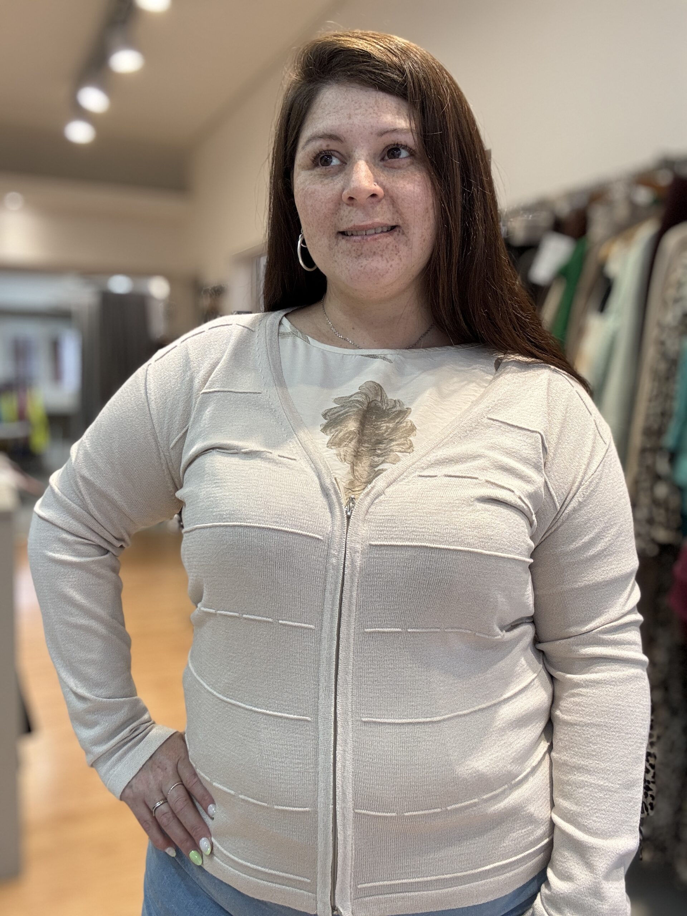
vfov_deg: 60.0
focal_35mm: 30
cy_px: 458
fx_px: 794
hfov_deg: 46.8
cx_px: 344
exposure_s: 1/50
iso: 64
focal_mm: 2.69
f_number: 1.9
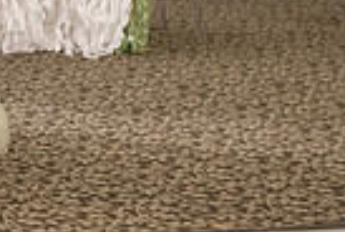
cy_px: -34
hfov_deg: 9.4
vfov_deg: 6.8
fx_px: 1950
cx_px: -373
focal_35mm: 203
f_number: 4.5
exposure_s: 1/160
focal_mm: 48
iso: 500
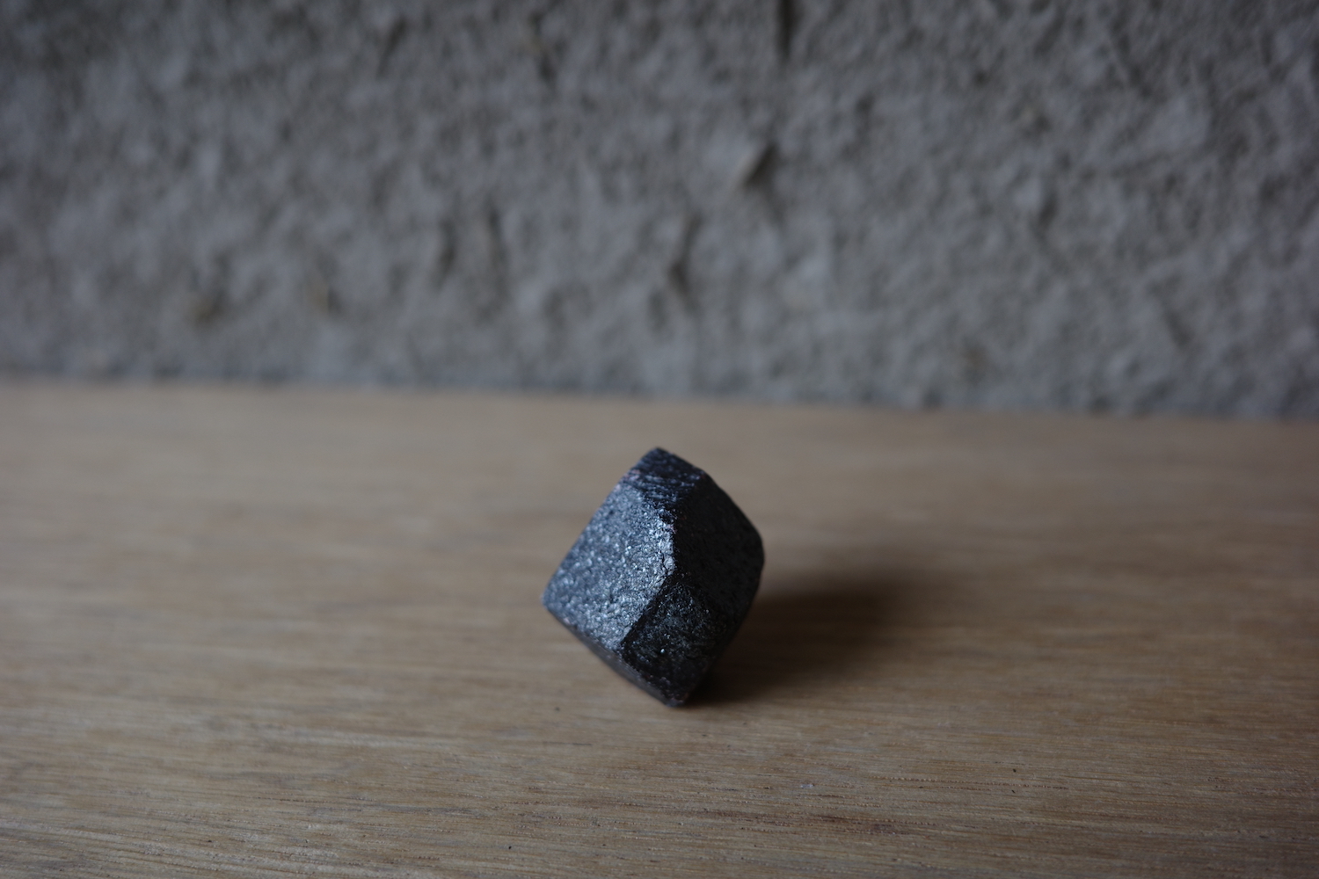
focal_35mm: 40
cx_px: 660
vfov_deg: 33.4
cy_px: 440
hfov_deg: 48.5
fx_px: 1465
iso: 200
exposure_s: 1/100
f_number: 2.8
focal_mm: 26
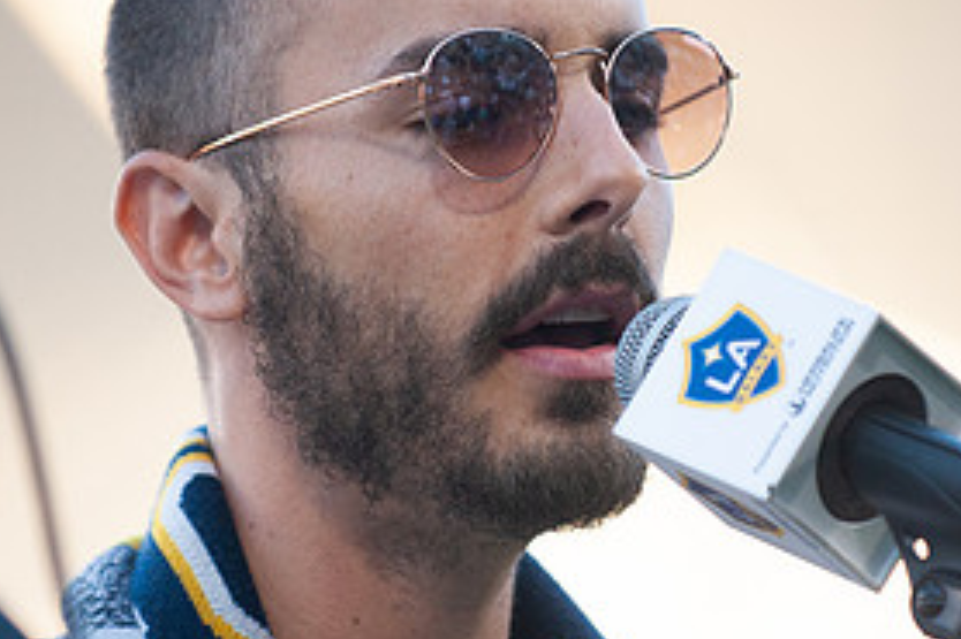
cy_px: 328
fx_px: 11125
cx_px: 532
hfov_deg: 4.9
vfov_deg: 3.3
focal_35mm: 417
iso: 800
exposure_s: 1/2000
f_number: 2.8
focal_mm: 200
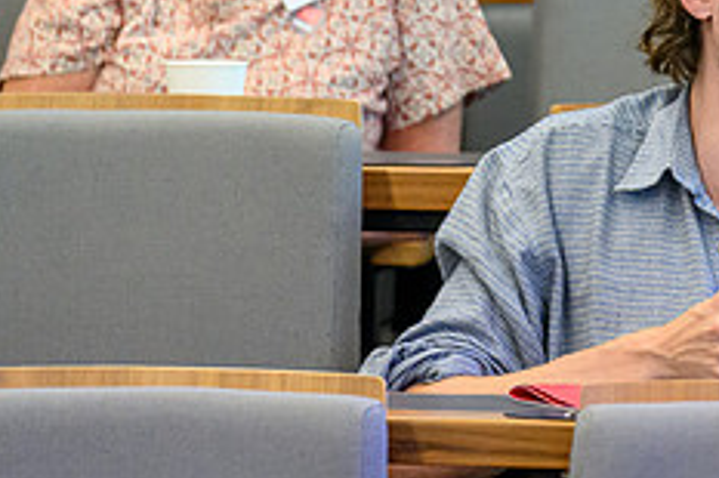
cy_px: -37
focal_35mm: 564
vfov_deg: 2.4
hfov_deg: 3.7
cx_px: 768
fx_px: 11256
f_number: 2.8
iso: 4000
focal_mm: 150
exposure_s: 1/200
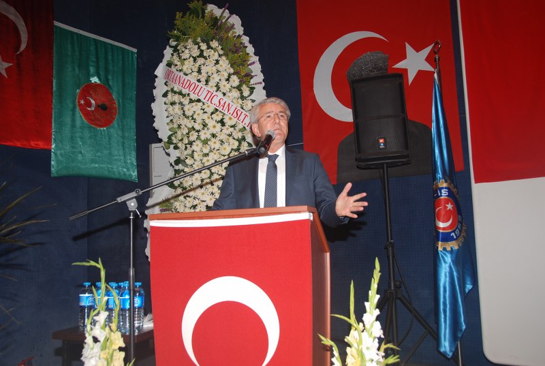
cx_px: 272
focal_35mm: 33
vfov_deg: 40.1
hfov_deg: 57.1
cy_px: 183
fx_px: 501
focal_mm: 22
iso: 200
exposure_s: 1/60
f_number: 4
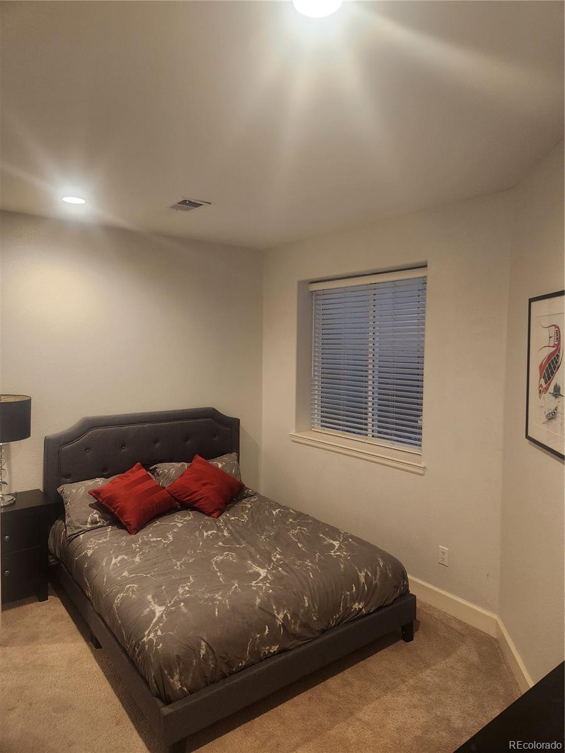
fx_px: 501
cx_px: 282
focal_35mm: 23
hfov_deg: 58.9
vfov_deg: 73.9
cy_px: 376
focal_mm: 5.4
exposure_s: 1/120
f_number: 1.8
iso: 500
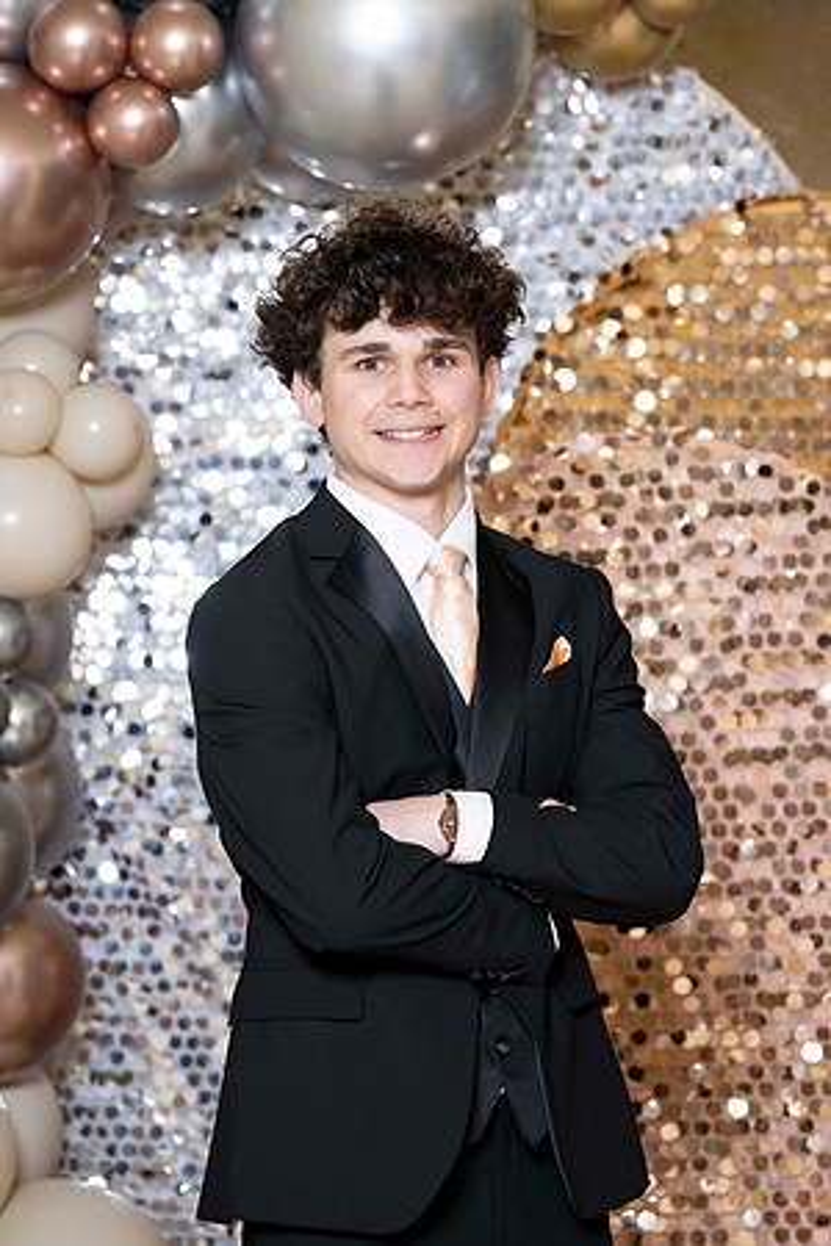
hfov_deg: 8.3
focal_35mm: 165
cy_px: 623
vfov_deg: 12.5
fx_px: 5713
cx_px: 416
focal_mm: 165
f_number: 5.6
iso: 250
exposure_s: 1/200
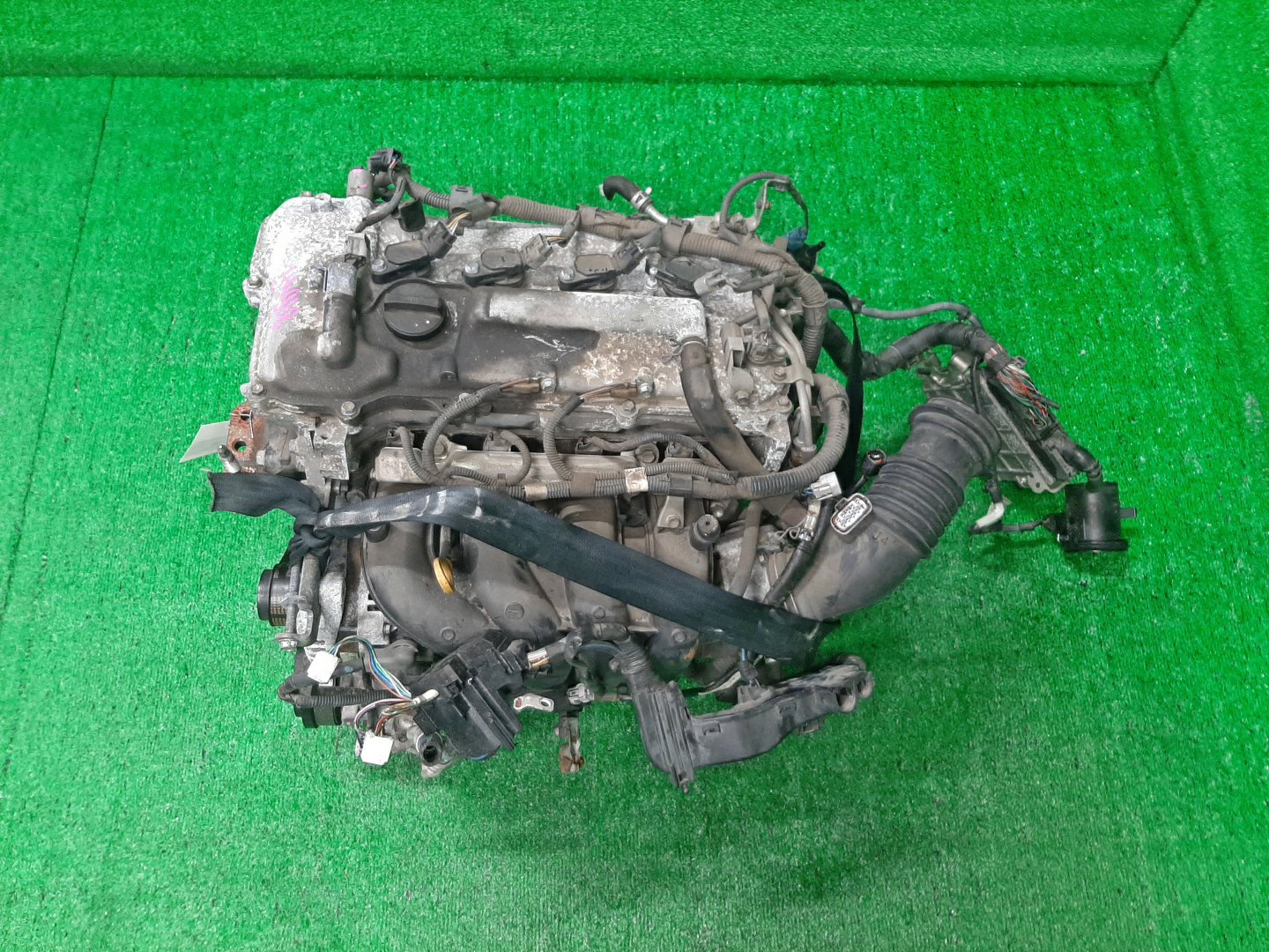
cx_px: 634
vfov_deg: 53.1
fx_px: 953
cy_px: 476
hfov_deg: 67.3
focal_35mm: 26
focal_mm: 3.93
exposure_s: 1/50
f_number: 1.7
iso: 161
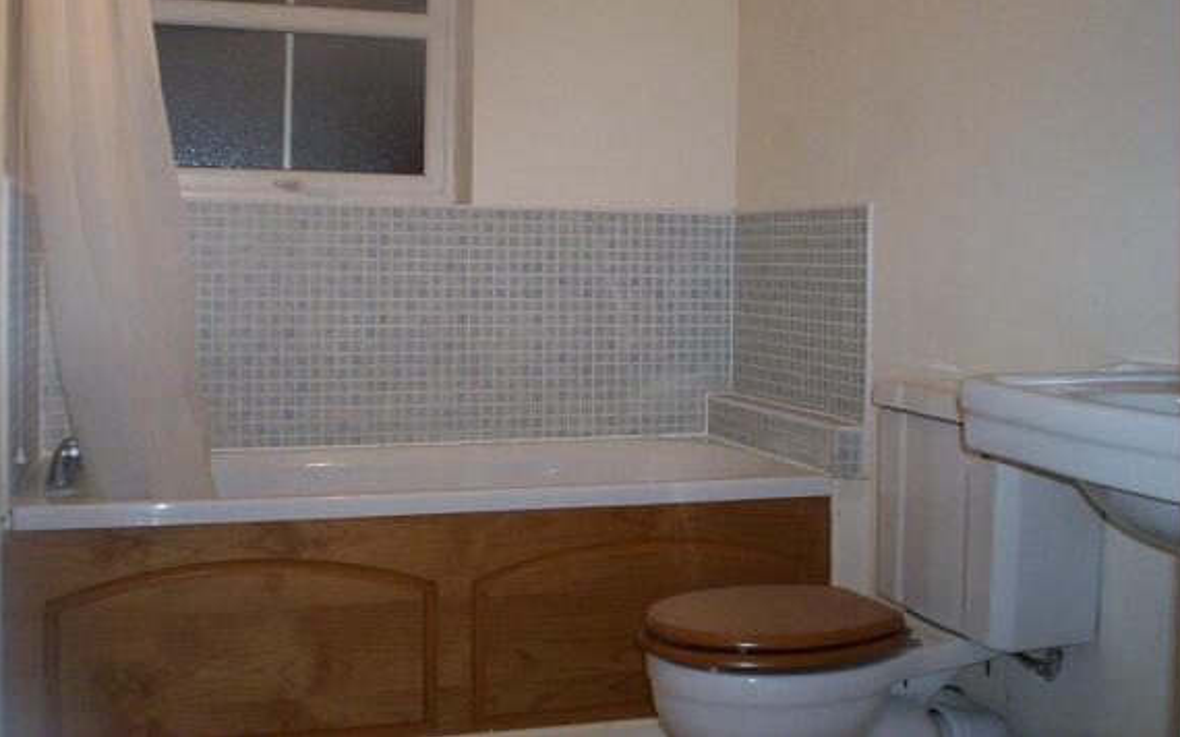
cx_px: 595
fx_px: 1318
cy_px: 287
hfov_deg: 48.2
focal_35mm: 41
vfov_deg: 31.1
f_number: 4.5
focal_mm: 4.99
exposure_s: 1/60
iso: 140
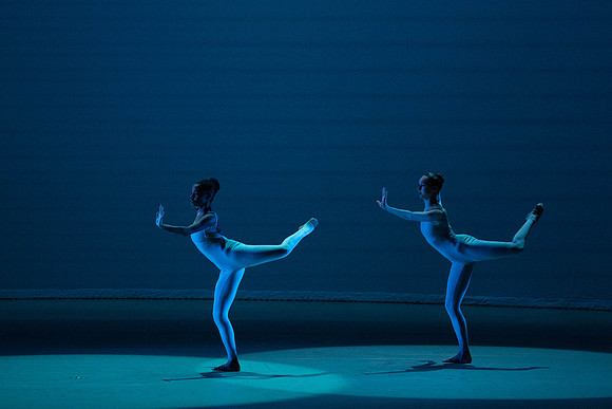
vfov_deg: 5.7
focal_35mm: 241
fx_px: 4098
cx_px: 306
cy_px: 204
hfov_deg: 8.5
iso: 16000
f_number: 5.6
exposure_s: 1/400
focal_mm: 241
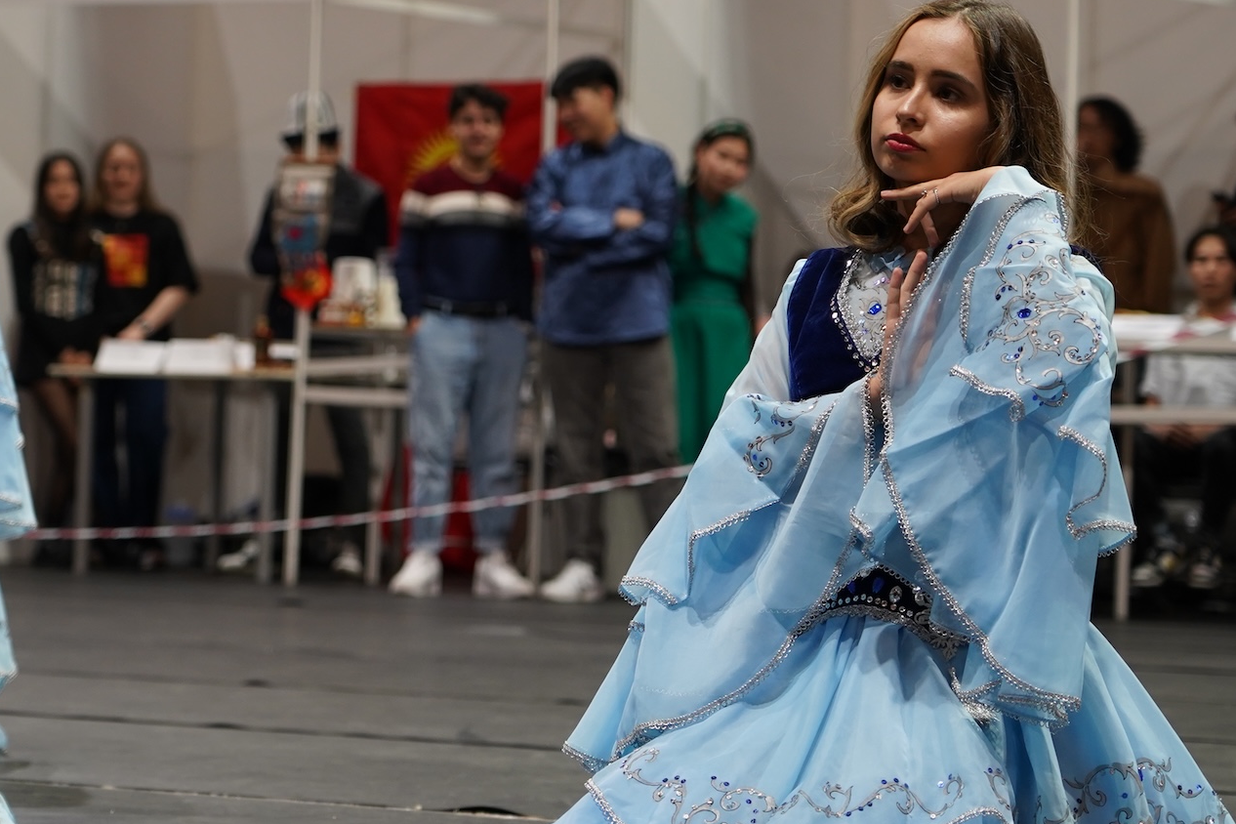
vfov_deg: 8.8
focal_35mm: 156
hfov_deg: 13.1
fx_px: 5356
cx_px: 430
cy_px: 172
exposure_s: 1/50
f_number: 4
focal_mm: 79
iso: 800
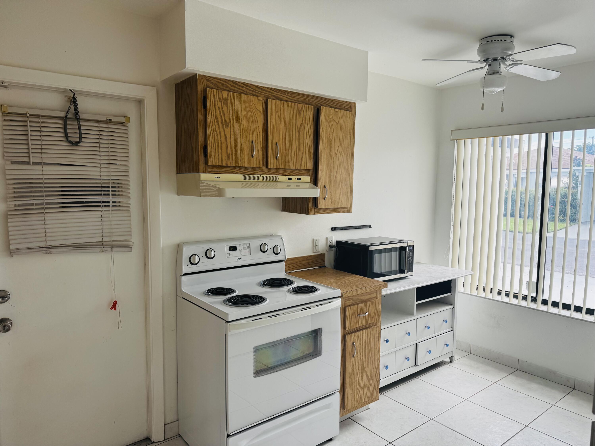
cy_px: 223
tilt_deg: -5.5
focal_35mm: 24
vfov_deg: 56.8
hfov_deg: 71.6
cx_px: 298
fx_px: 413
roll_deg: -0.5
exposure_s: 1/312
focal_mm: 6.76
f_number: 1.78
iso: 80
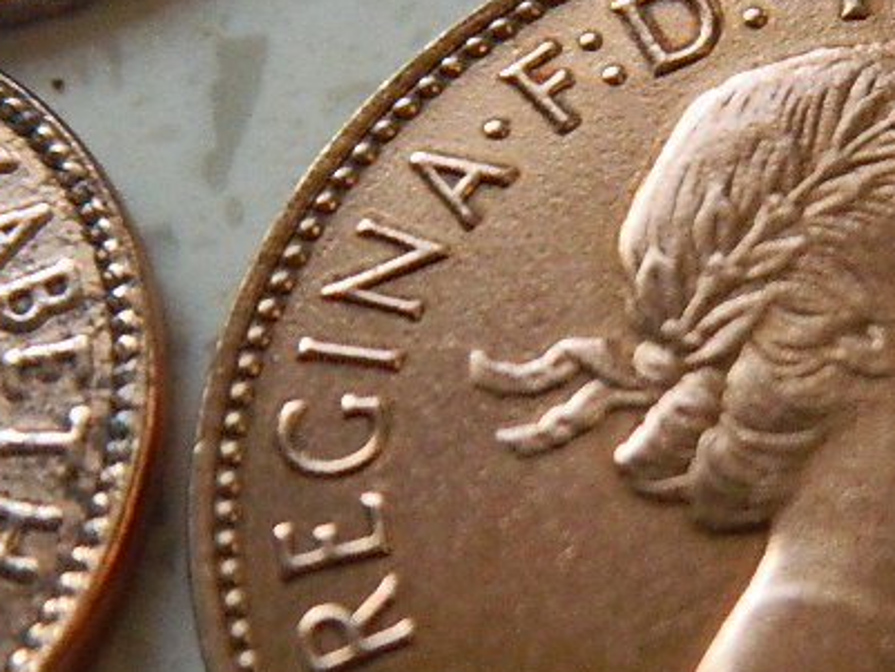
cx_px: 788
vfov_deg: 12.3
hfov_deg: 16.2
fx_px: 3104
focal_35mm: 120
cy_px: 522
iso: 400
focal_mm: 8.4
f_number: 3.6
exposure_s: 1/250
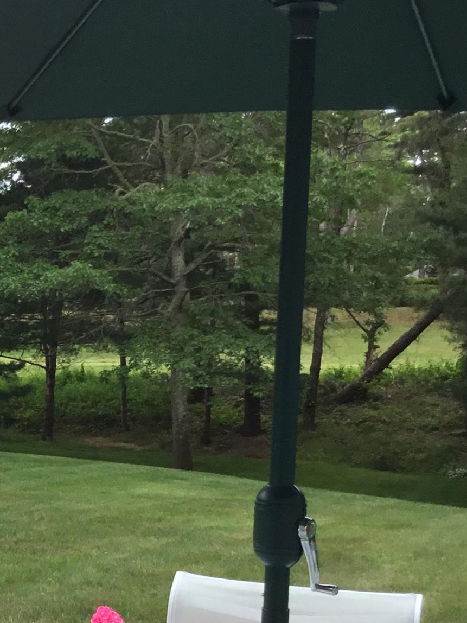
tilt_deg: -5.1
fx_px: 1457
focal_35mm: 81
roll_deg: +1.1
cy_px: 474
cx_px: -298
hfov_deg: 16.1
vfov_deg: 23.8
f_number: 2.4
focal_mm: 3.3
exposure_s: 1/696
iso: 25
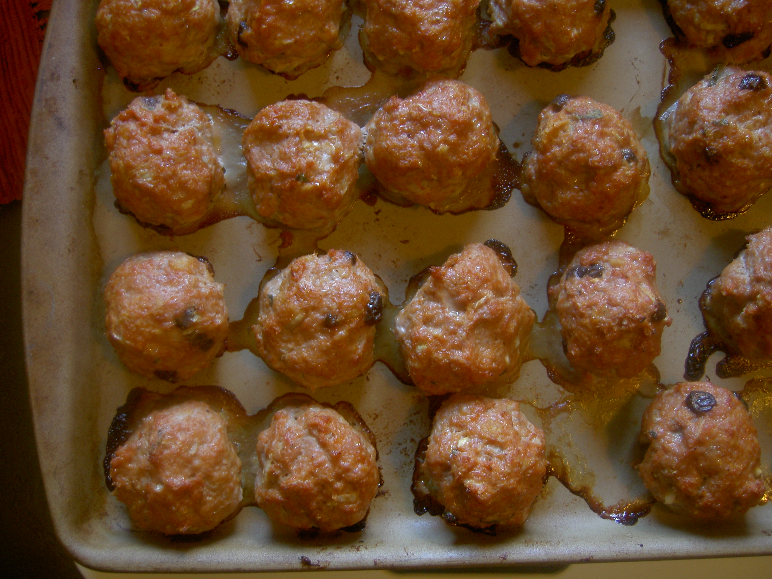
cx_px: 386
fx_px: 870
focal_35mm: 39
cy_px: 290
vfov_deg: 36.8
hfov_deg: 47.9
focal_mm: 8
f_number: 2.8
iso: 100
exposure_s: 1/8
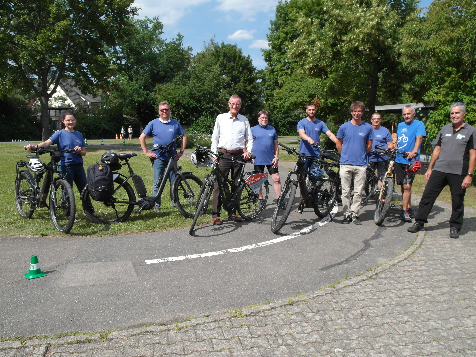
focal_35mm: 36
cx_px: 238
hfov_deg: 51.4
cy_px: 178
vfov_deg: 39.7
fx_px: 495
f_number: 4.6
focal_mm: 7.8
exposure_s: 1/350
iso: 80
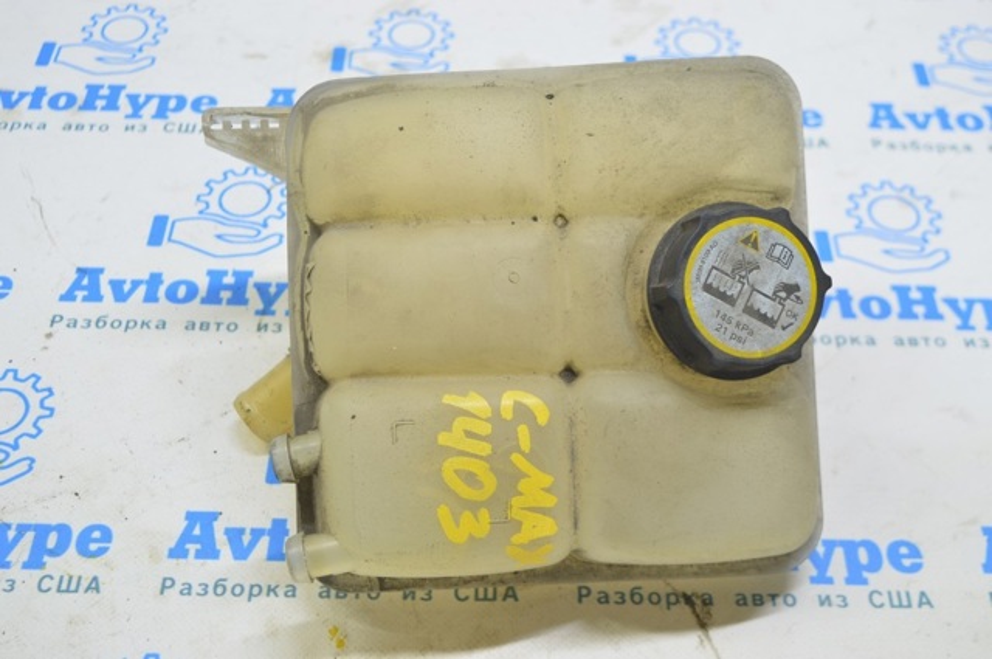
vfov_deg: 28.0
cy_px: 330
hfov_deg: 41.2
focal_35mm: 48
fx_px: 1321
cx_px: 496
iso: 400
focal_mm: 32
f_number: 5.6
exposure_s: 1/20
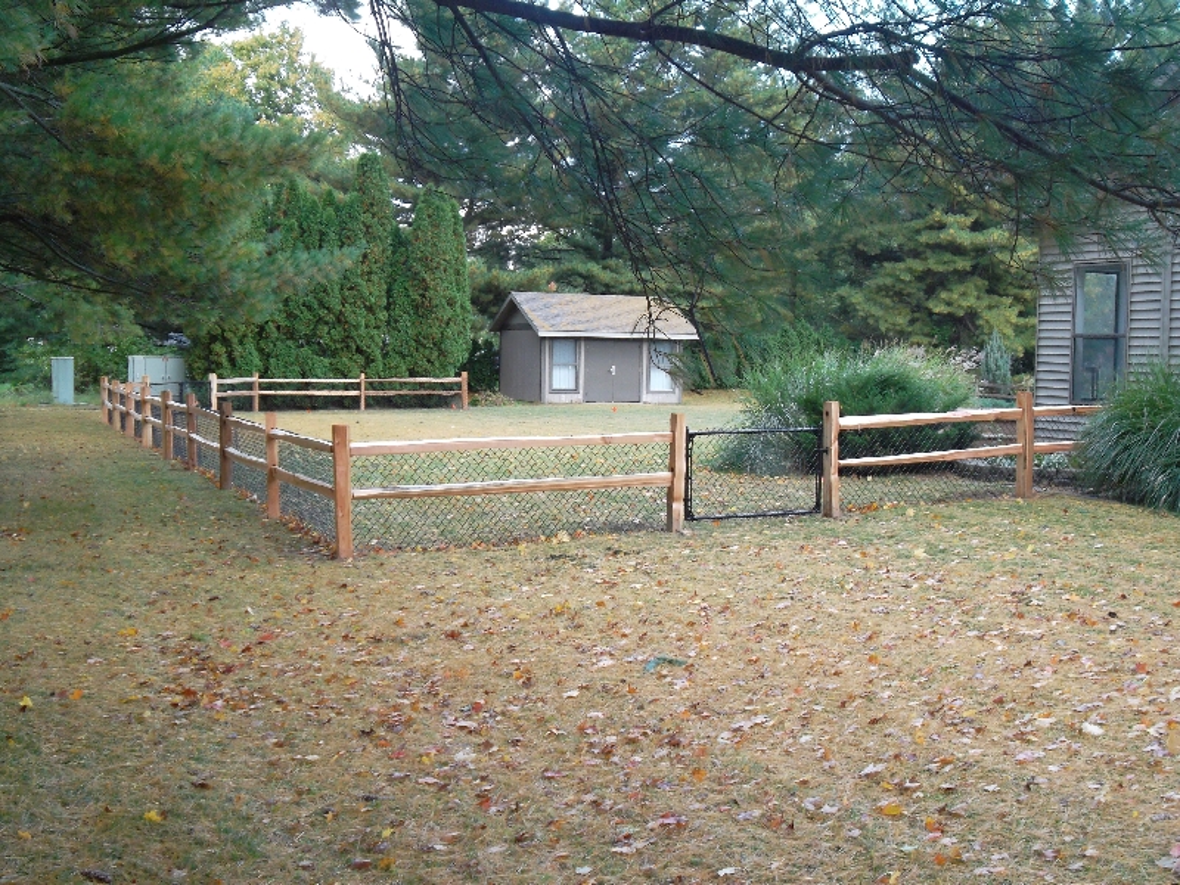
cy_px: 442
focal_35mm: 44
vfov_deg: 32.9
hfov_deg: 42.9
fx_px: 1500
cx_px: 590
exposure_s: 1/52
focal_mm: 7.8
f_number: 4.5
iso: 180
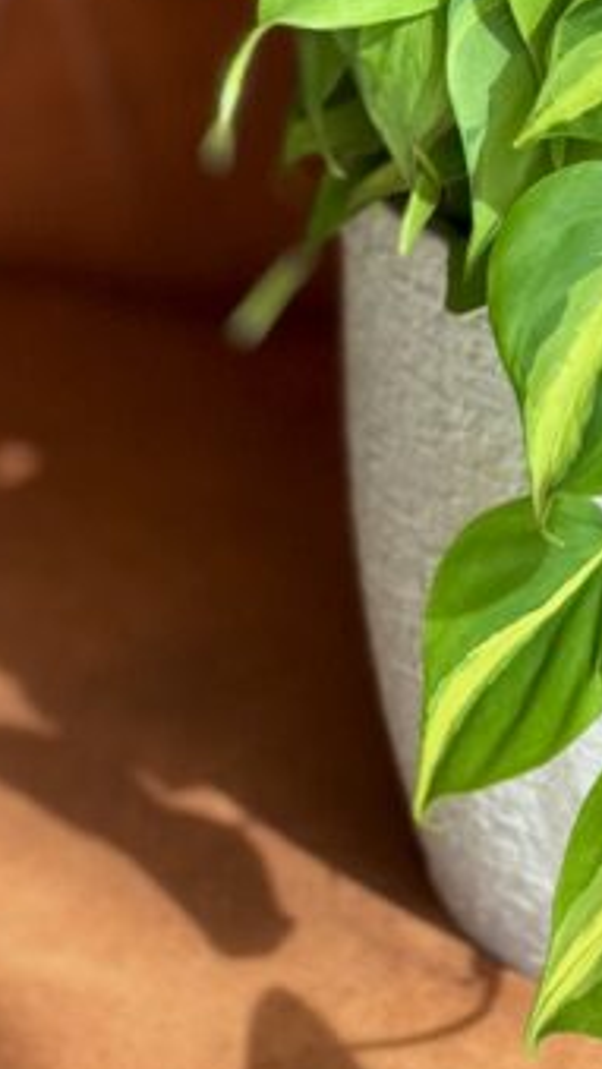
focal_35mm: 158
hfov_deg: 7.6
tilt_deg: -13.3
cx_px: 816
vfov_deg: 13.2
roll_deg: -1.5
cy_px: -249
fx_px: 4478
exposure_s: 1/535
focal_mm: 6.86
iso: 80
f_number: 1.78
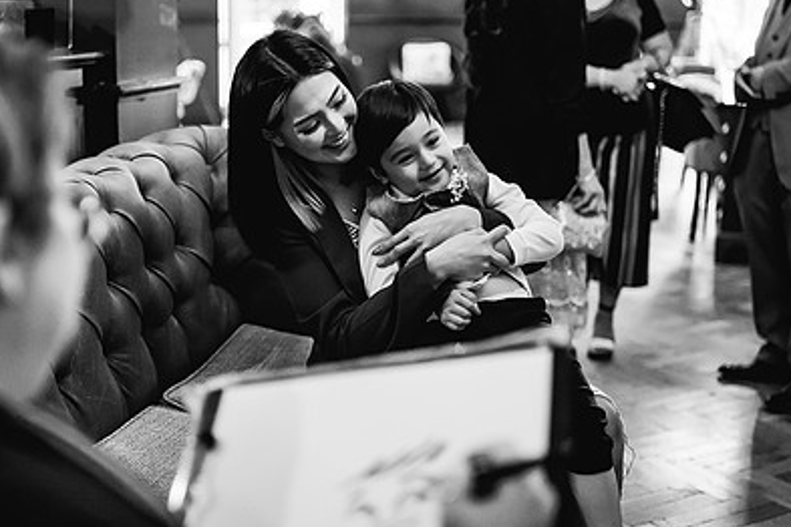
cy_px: 246
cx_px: 308
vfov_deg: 26.0
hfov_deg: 38.0
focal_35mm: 52
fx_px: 1142
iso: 4000
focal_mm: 35
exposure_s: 1/500
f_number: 1.4
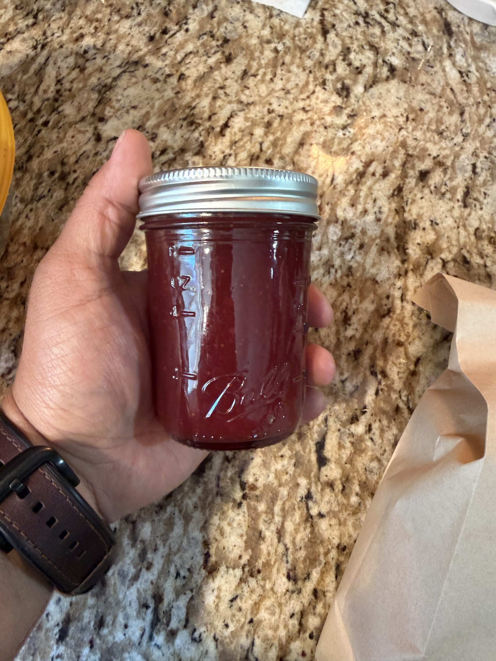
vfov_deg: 71.6
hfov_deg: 56.8
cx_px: 248
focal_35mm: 24
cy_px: 330
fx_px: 459
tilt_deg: -72.5
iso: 640
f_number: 2.2
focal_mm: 2.22
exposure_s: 1/60
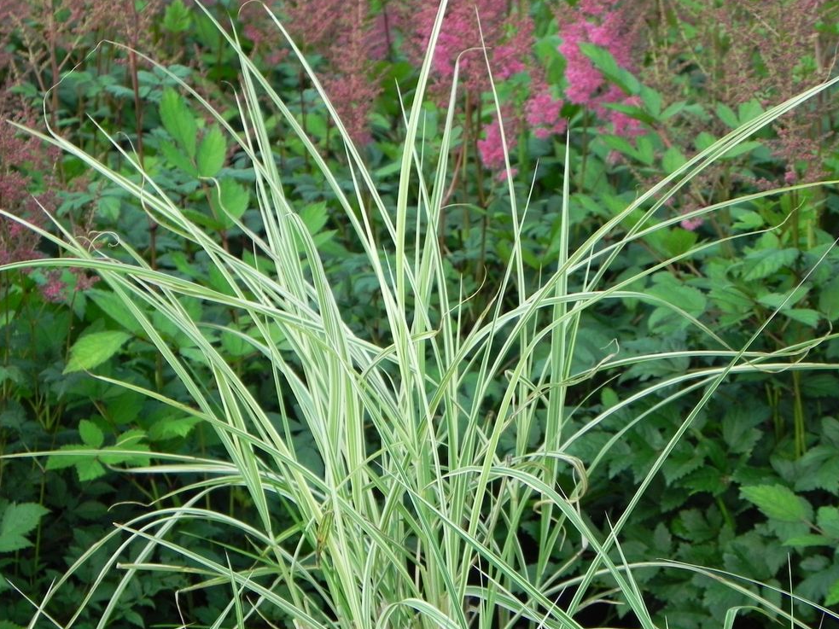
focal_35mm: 230
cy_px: 333
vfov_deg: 6.5
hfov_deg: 8.6
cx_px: 399
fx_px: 5574
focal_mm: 37.7
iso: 160
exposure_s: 1/60
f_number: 5
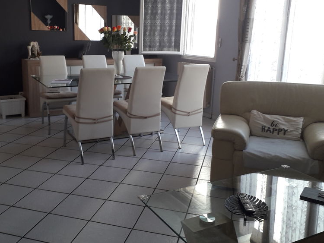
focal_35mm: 36
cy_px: 101
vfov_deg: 39.6
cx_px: 140
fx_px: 337
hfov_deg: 51.2
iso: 50
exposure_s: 1/50
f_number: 1.9
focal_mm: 3.6
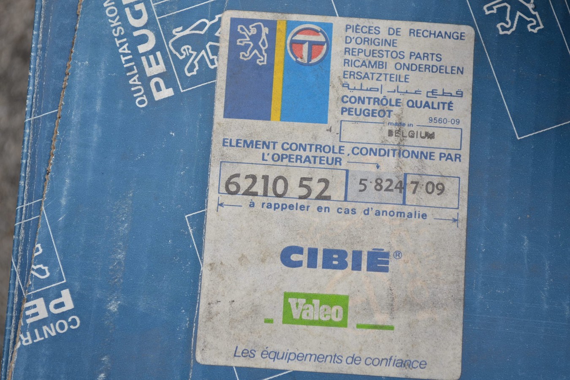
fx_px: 1140
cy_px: 190
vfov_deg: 18.9
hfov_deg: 28.1
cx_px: 285
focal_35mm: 72
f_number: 6.3
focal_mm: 48
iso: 100
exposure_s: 1/160
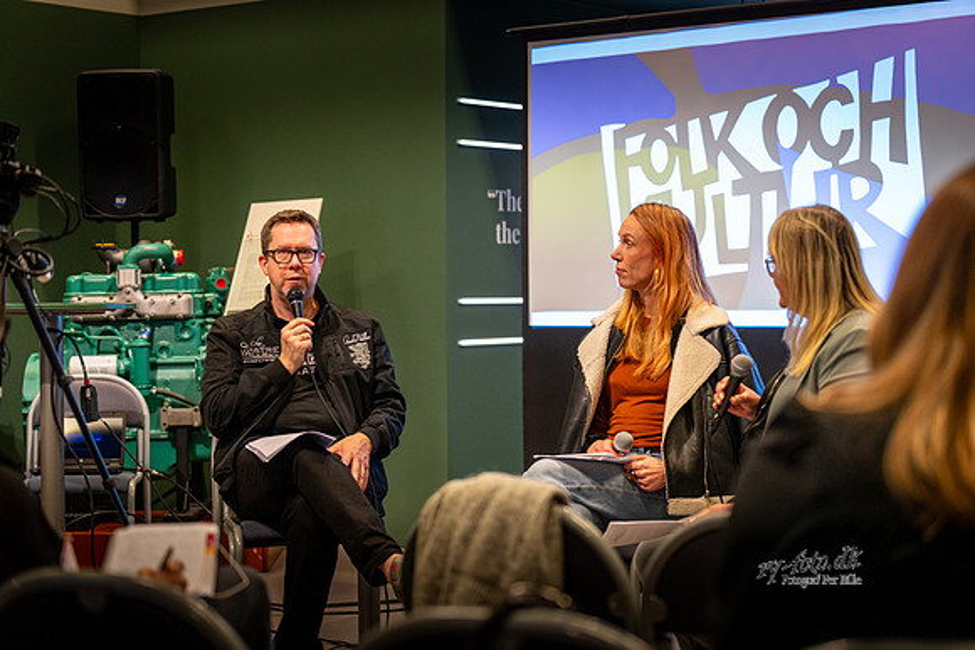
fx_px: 1896
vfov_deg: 19.5
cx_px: 488
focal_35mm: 70
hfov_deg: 28.8
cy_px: 325
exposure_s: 1/200
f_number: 2.8
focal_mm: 70
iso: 1600
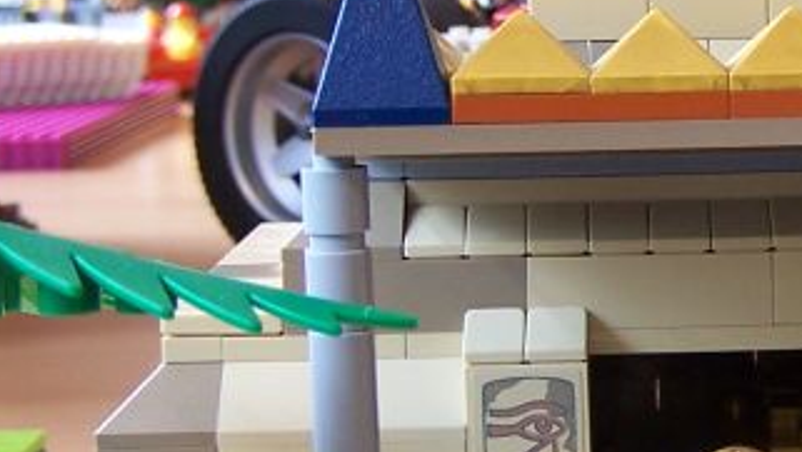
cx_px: 859
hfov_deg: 15.8
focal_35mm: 132
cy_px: 280
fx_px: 2809
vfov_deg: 9.2
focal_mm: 6.3
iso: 80
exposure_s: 1/15
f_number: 2.8
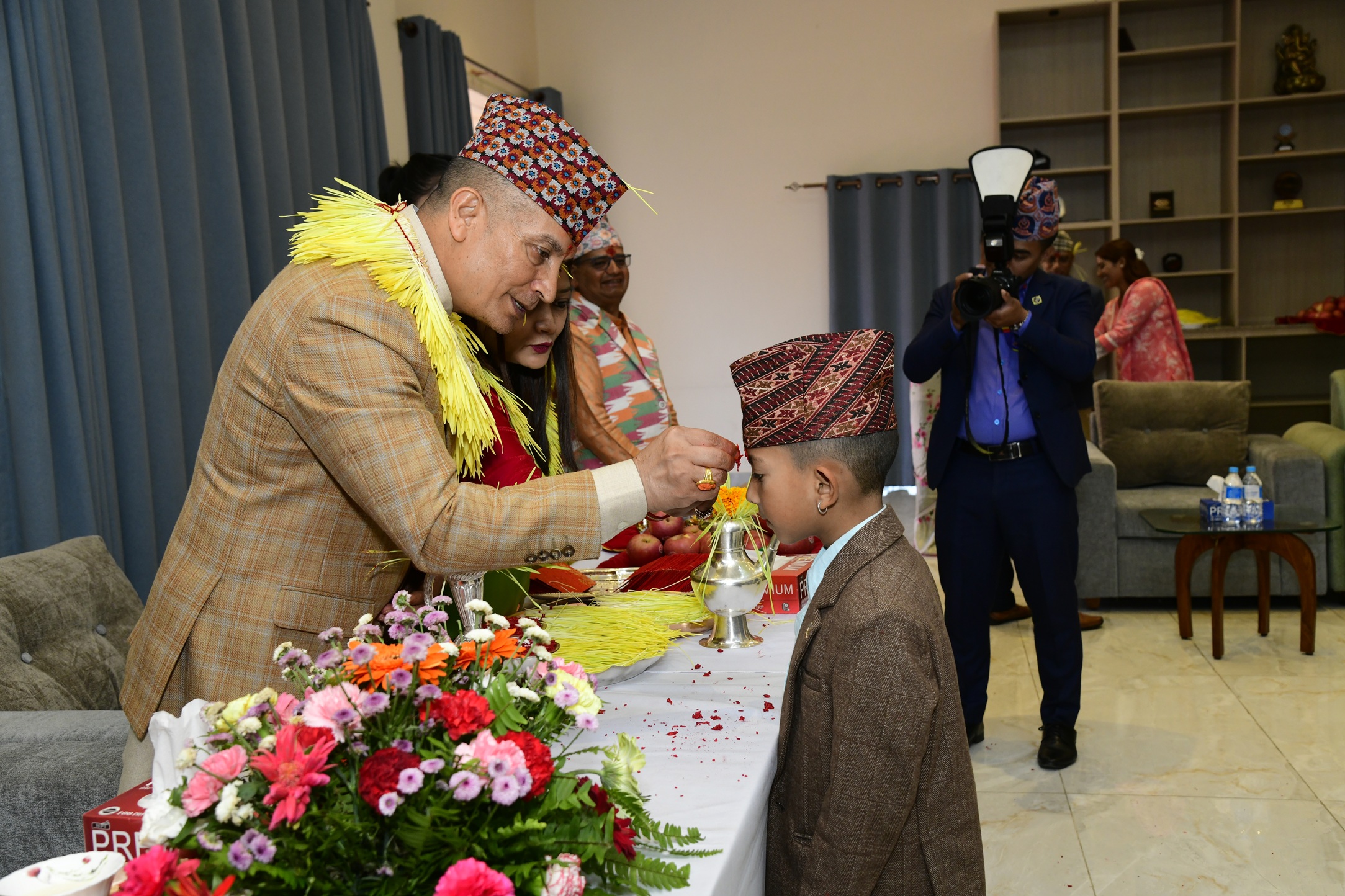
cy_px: 448
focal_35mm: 38
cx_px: 672
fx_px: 1419
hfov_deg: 50.7
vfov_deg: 35.0
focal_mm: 38
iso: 1600
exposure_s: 1/200
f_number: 6.3
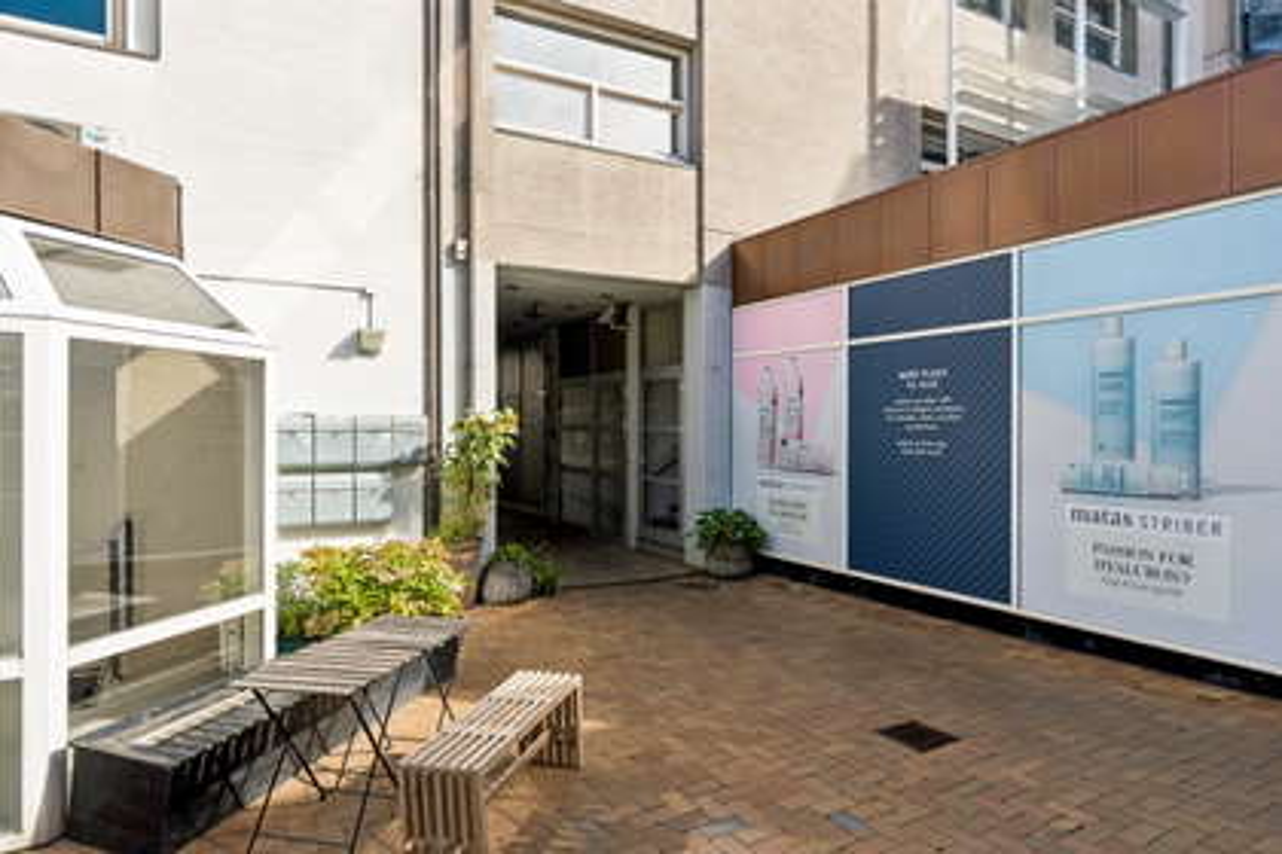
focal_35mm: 22
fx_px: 801
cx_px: 641
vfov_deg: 56.1
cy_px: 427
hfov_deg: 77.3
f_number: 8
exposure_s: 1/500
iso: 250
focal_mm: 15
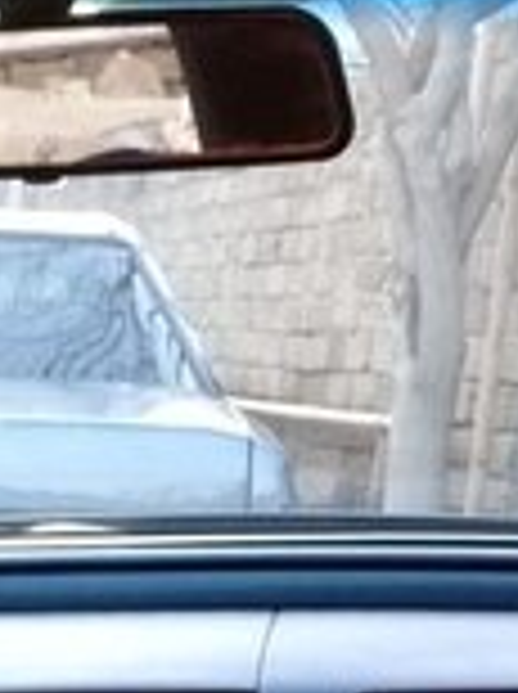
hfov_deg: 14.5
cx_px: -32
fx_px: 2001
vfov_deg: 18.5
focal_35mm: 100
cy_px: 850
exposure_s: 1/25
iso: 200
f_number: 2.2
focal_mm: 3.3
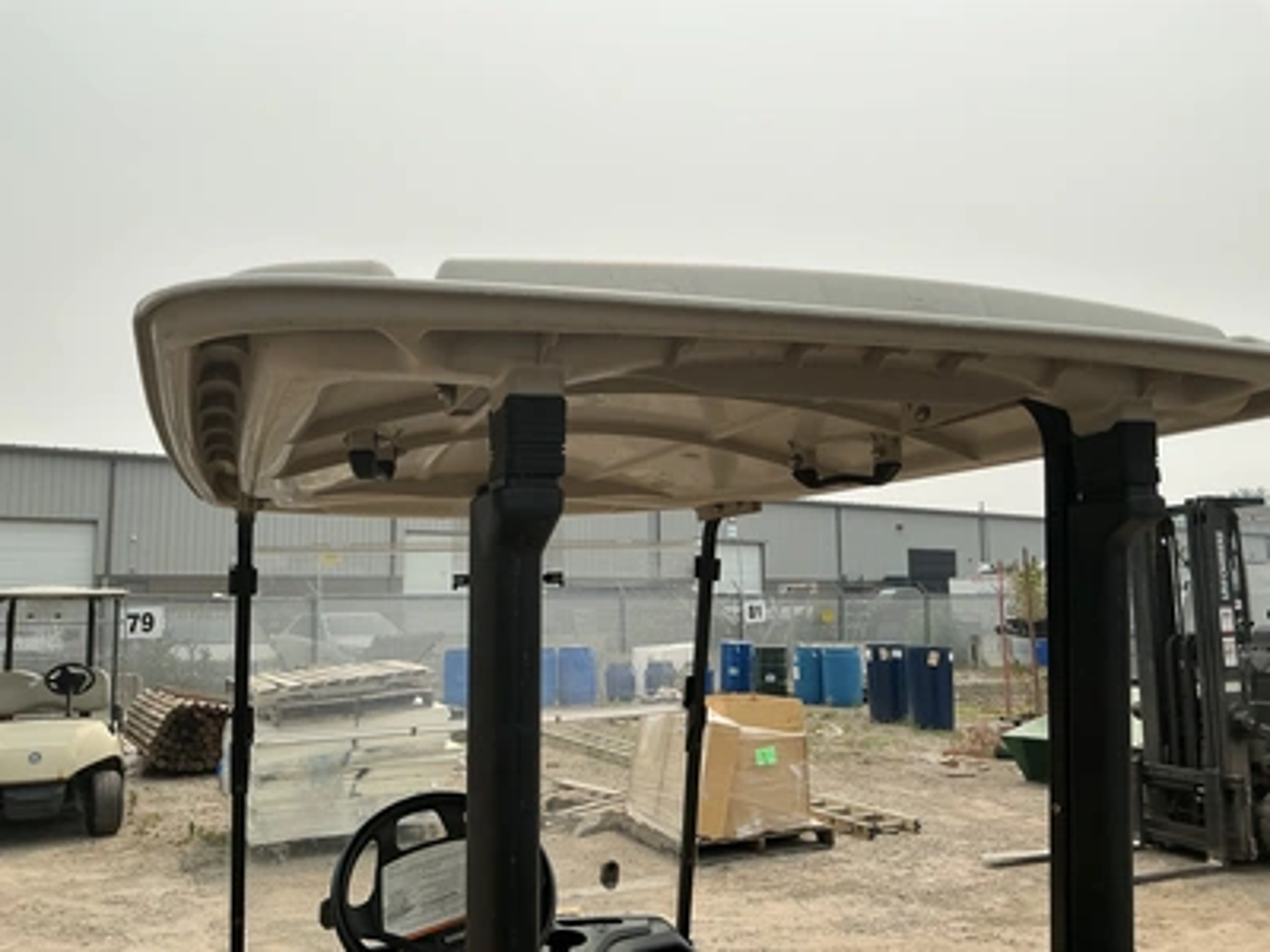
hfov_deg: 63.4
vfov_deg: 49.7
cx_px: 635
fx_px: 1027
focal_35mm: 28
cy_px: 476
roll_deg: +0.4
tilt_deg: +8.0
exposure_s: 1/3534
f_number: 1.8
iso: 25
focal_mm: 3
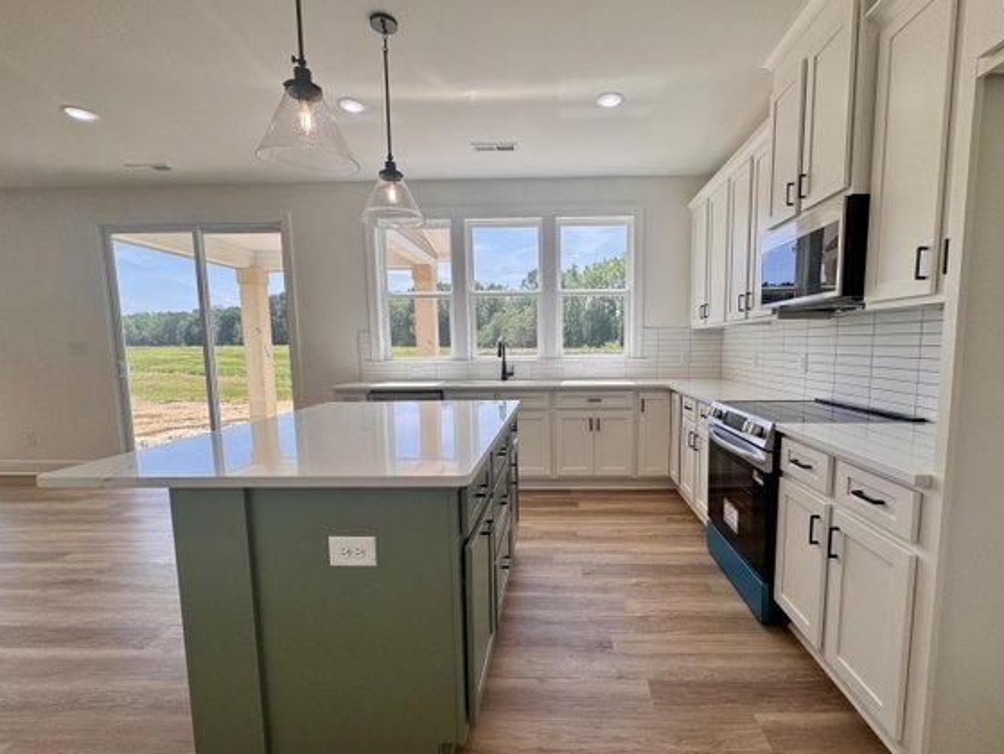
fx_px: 464
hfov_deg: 94.2
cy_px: 395
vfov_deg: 78.1
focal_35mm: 16
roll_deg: +0.4
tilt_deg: -6.5
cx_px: 550
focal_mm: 2.22
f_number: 2.2
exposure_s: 1/445
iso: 40
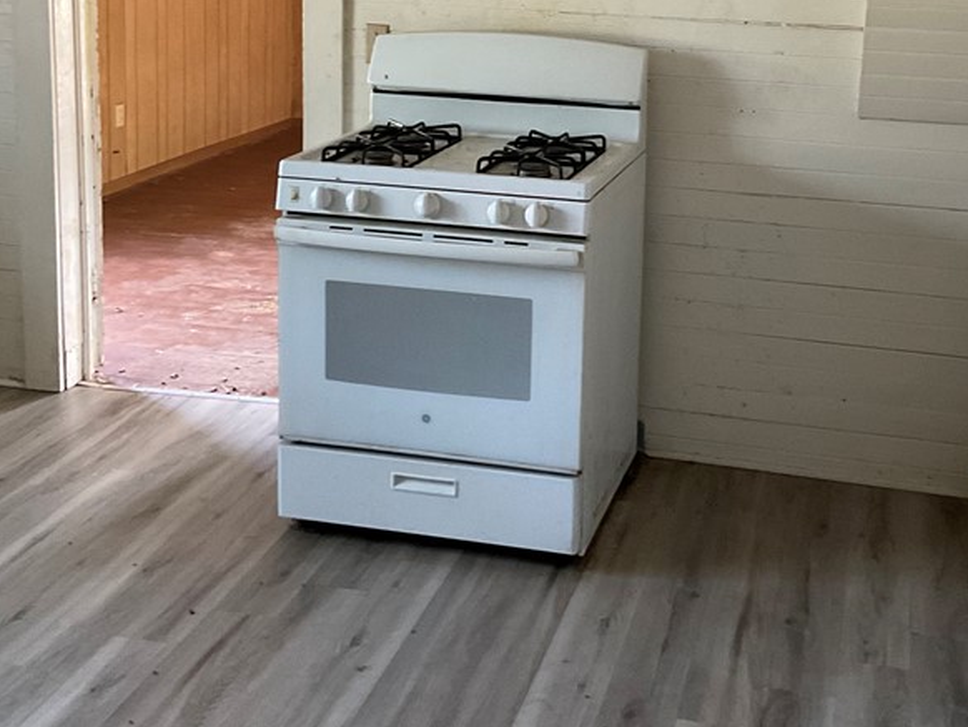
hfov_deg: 37.2
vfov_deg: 27.8
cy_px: 120
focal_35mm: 51
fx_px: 1427
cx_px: 610
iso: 250
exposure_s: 1/40
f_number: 1.8
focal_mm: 3
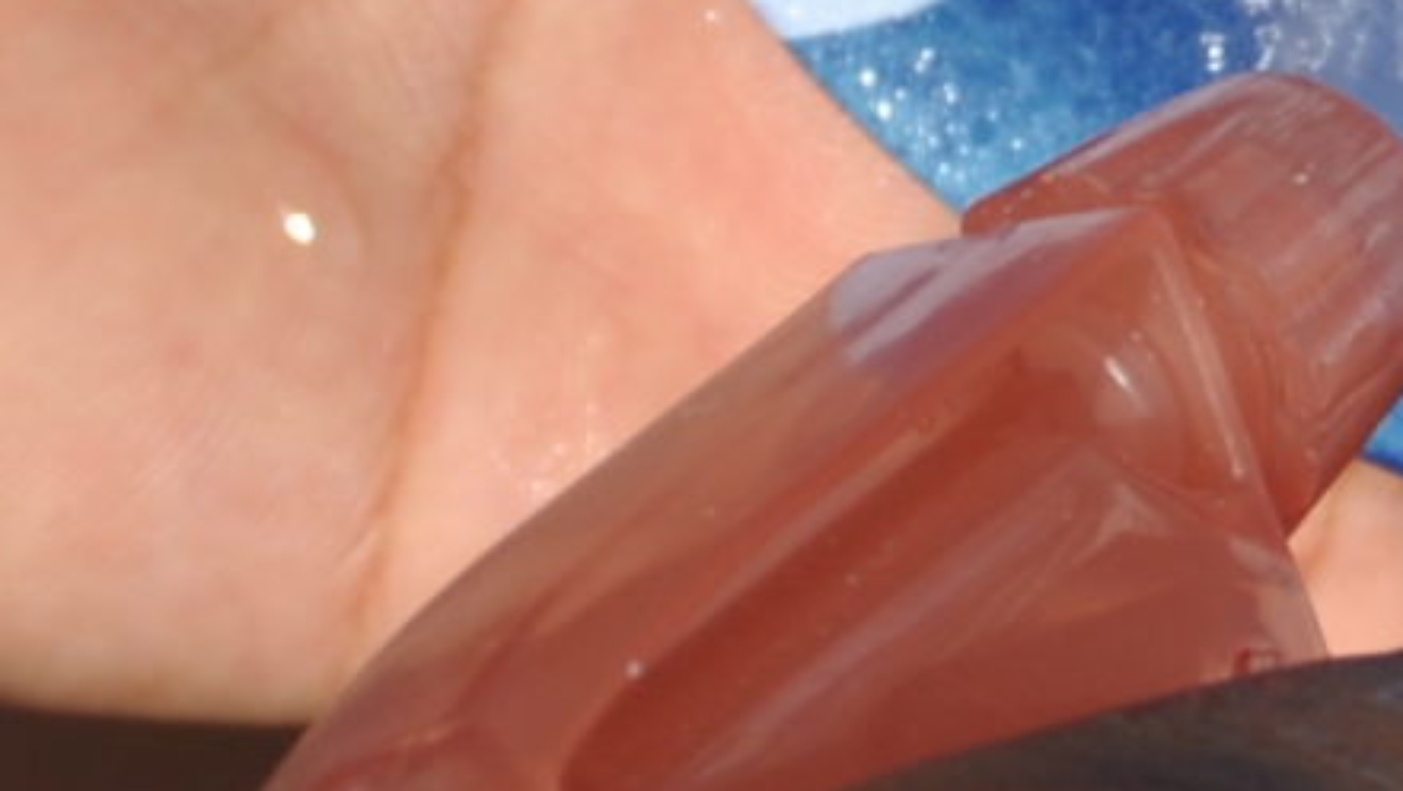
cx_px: 1429
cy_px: -625
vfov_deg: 2.8
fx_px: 16340
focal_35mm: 439
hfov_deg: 4.9
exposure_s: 1/320
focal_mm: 48
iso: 100
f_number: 9
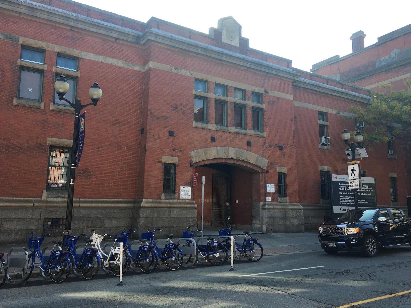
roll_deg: -1.6
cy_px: 154
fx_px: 344
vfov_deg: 48.2
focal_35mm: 29
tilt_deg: +8.5
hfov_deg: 61.7
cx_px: 206
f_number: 2.2
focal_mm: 4.15
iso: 25
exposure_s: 1/250
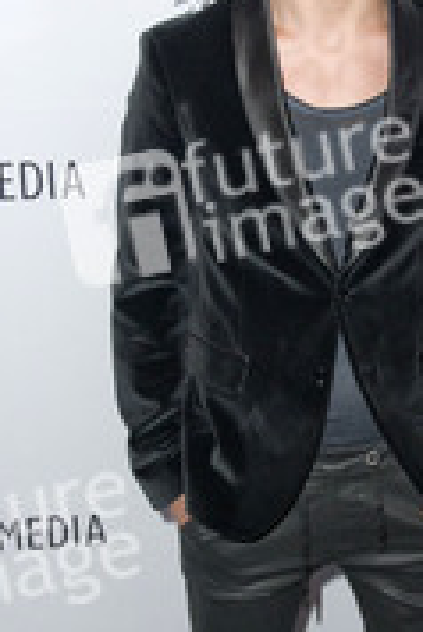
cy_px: 380
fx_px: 1266
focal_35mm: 72
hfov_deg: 18.8
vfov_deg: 28.0
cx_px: 347
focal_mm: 32
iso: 500
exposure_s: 1/400
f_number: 4.5
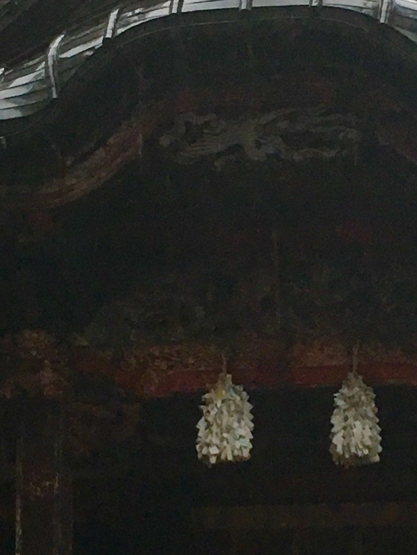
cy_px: 262
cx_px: 272
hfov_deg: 10.4
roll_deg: -0.6
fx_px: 2279
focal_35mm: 142
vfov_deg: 13.9
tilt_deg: +18.8
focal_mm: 4.15
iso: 40
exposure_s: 1/30
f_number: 2.2
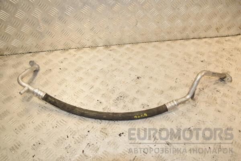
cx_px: 120
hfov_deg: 59.5
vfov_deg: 41.7
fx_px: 211
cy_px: 80
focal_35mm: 32
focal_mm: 21
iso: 800
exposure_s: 1/200
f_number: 8
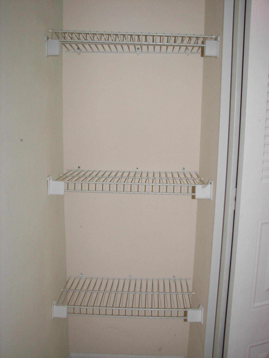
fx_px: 373
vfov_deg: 51.4
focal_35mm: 36
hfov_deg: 39.7
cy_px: 179
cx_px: 134
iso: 100
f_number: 2.8
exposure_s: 1/30
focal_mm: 6
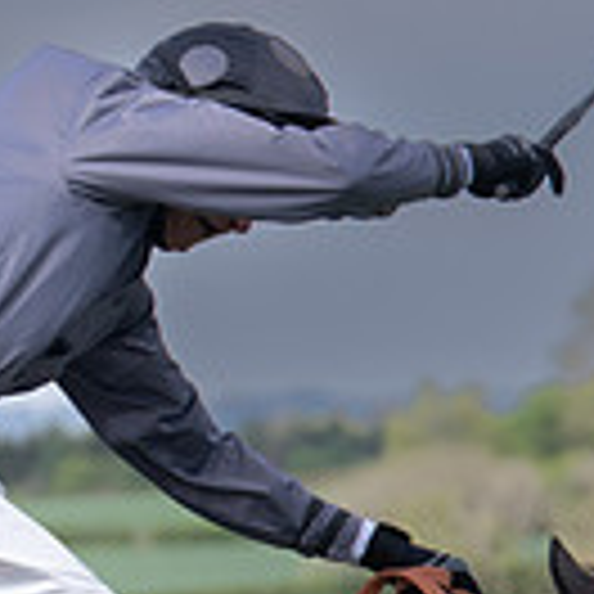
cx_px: 14
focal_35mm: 639
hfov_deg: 2.7
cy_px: 904
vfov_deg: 2.7
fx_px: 12406
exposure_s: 1/1250
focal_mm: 98
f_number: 4
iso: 200
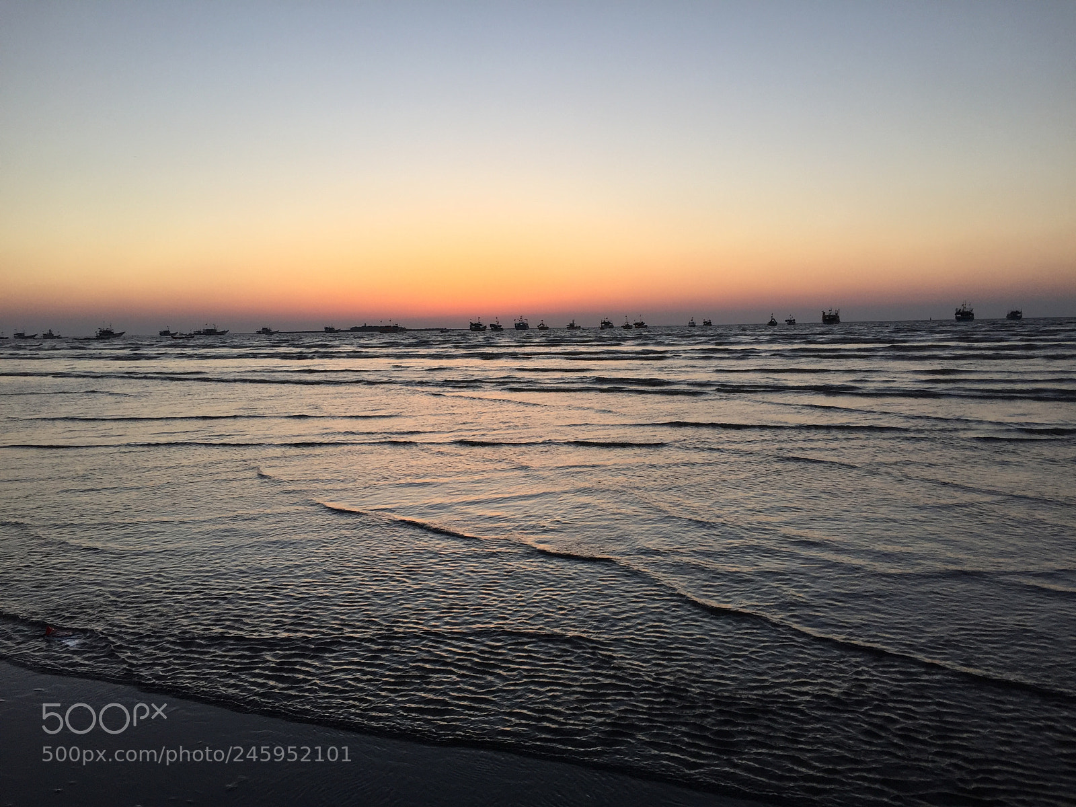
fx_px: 901
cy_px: 404
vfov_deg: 48.2
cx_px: 538
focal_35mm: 29
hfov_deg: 61.7
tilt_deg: -5.4
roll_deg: +1.6
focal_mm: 4.15
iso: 32
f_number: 2.2
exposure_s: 1/306
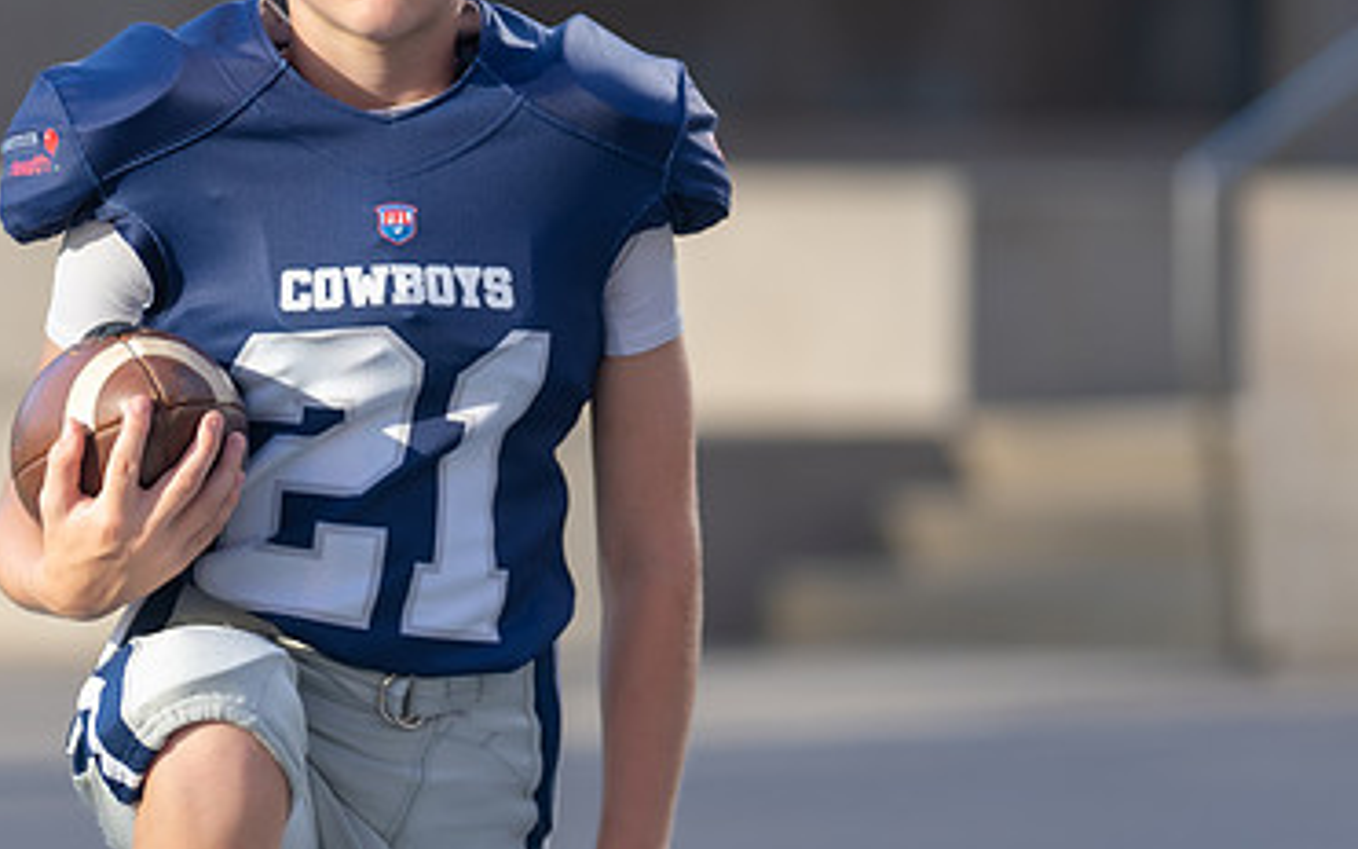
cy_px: 157
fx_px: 10438
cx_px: 437
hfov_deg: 7.4
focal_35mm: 282
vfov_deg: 4.7
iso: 100
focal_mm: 156
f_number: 2.8
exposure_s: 1/640
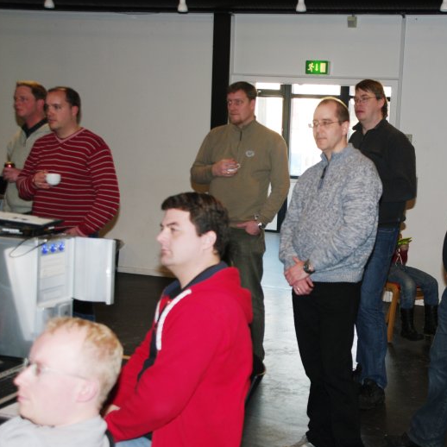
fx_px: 862
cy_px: 225
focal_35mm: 59
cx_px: 306
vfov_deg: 29.1
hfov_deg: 28.8
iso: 200
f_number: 4
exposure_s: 1/45
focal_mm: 30
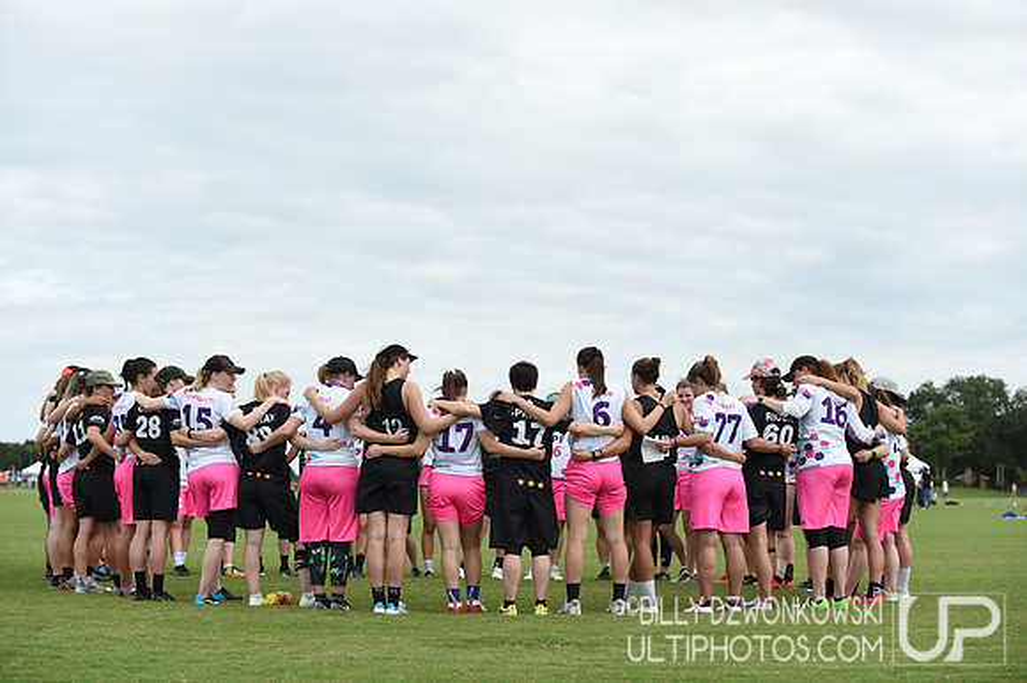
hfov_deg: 28.9
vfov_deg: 19.4
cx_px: 514
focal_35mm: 70
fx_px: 1996
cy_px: 342
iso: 100
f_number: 4.5
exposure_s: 1/640
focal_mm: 70
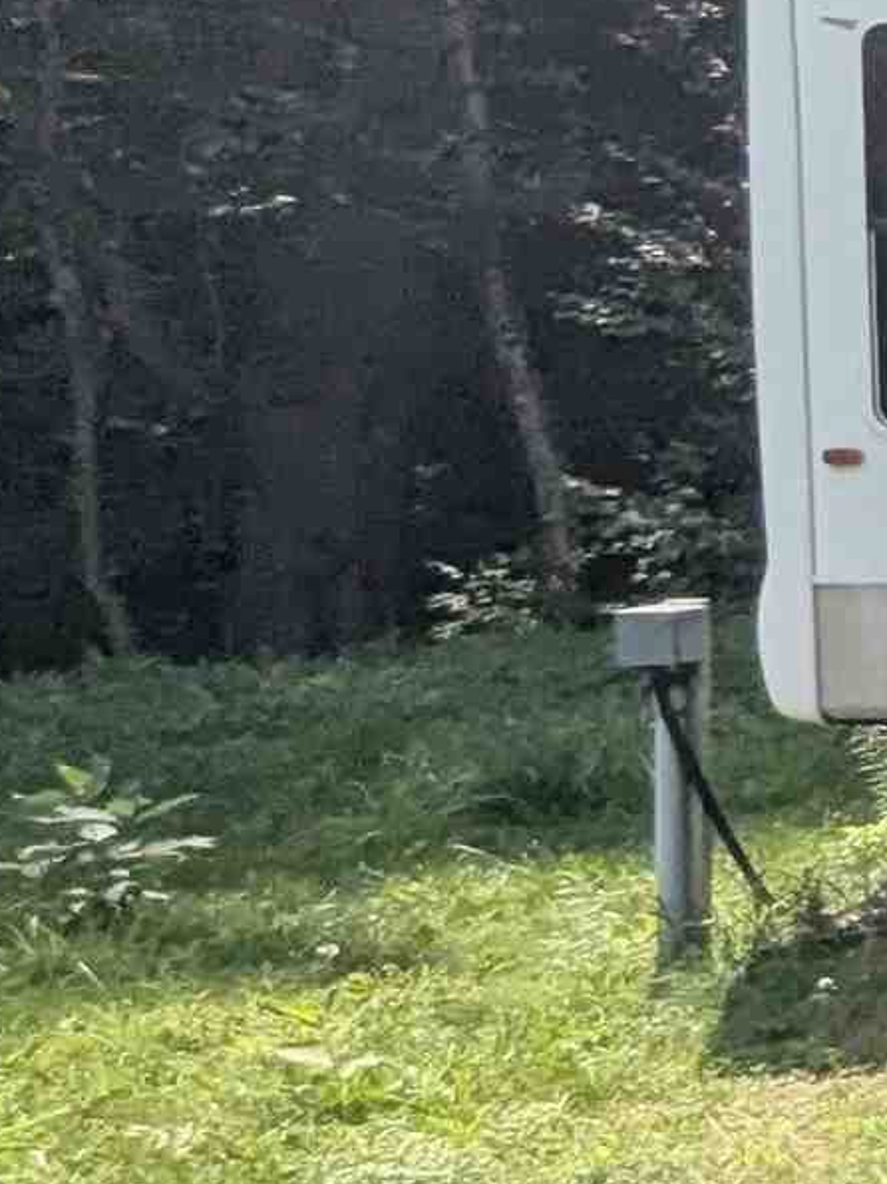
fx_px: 2290
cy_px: 400
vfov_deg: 28.8
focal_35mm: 67
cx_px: 2949
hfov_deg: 10.2
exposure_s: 1/1996
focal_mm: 1.95
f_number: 2.2
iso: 43
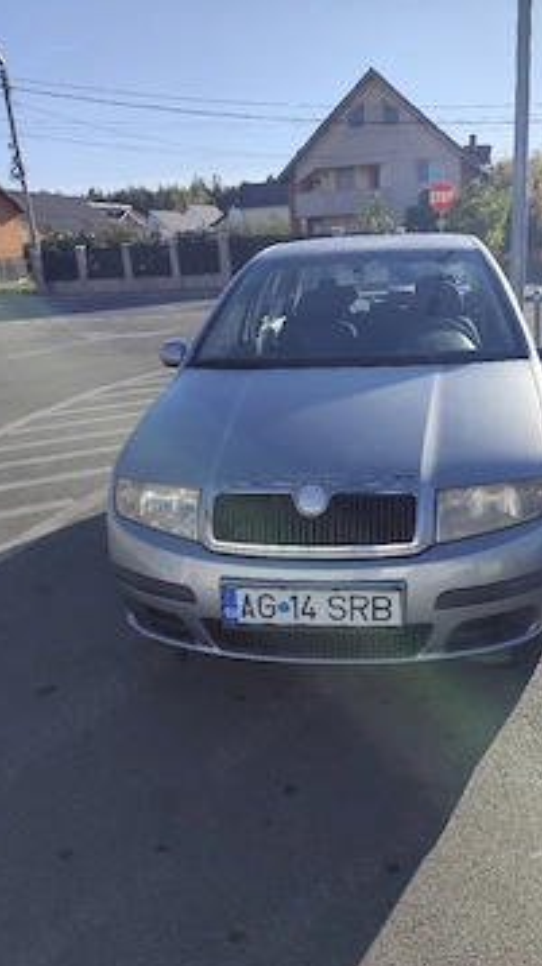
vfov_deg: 67.8
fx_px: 716
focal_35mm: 28
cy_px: 532
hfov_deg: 41.1
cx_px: 348
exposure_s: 1/1667
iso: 50
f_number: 1.65
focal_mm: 6.19
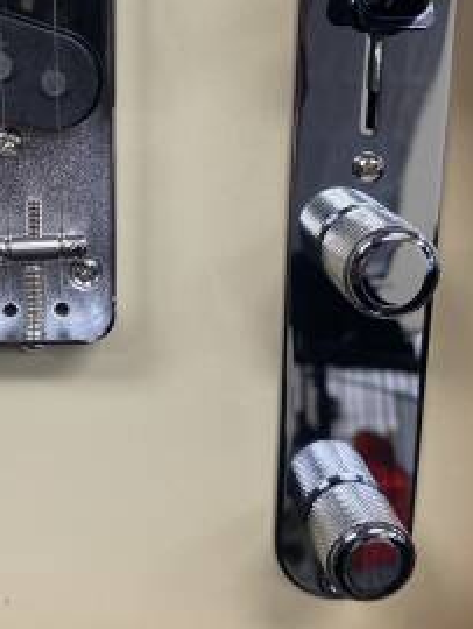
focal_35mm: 50
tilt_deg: -29.5
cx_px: 98
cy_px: 210
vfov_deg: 37.7
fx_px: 910
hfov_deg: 28.6
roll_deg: +3.0
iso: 80
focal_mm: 4.25
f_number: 1.8
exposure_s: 1/64
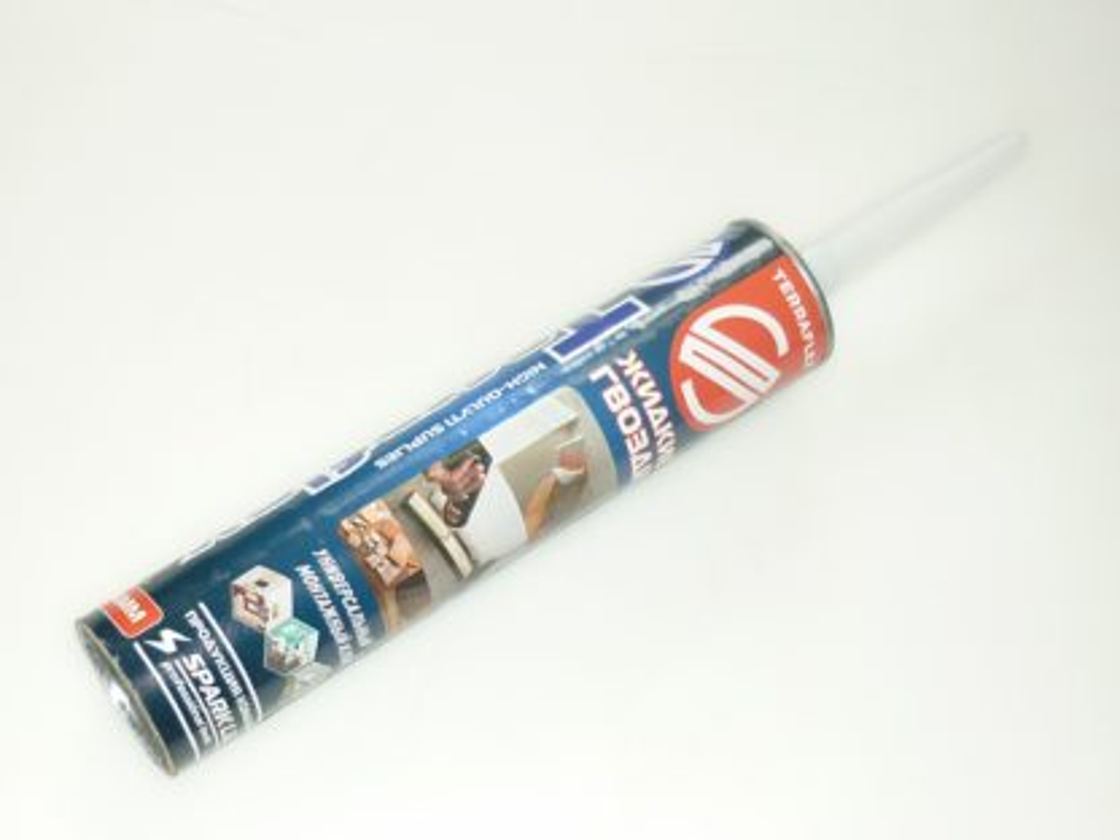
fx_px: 2232
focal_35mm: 69
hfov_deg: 28.2
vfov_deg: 21.3
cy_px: 420
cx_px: 560
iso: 100
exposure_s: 1/30
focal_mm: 6.4
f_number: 3
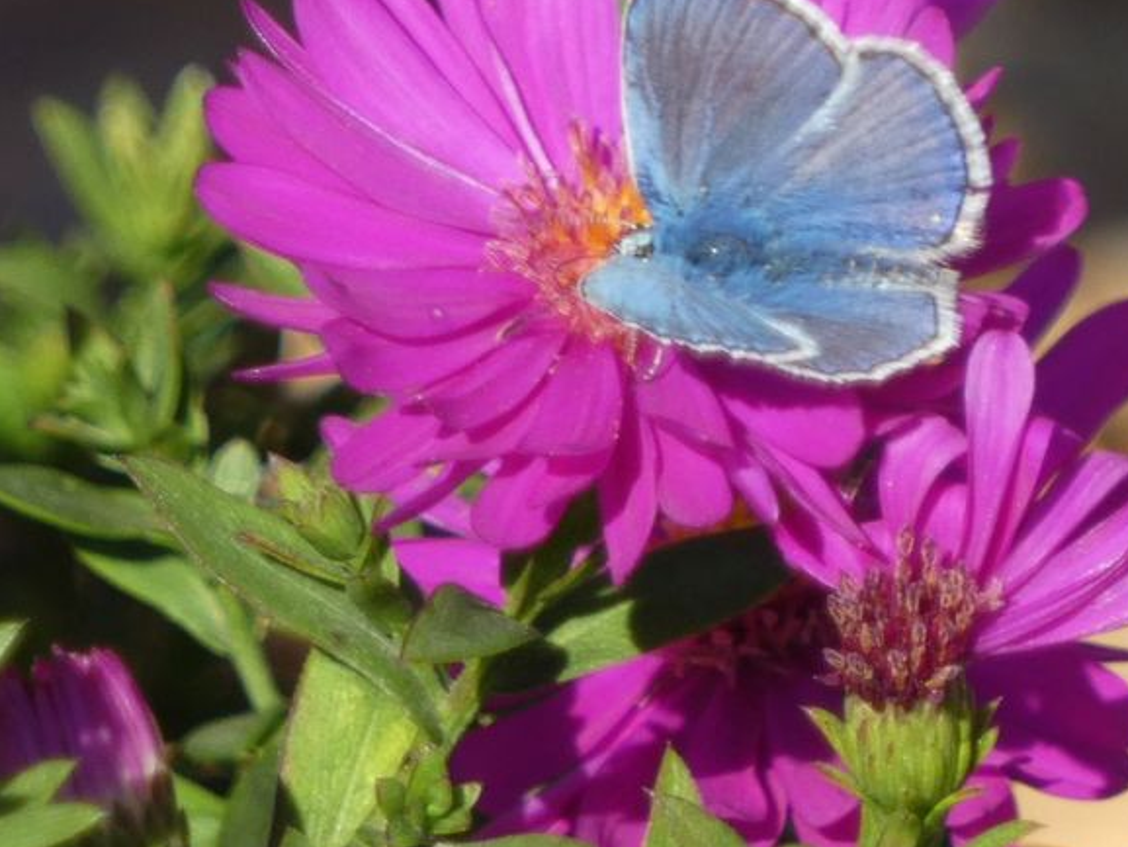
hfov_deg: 1.6
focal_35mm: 1265
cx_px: 736
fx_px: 41230
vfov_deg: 1.2
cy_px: 397
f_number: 5.6
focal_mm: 153.1
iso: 100
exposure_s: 1/125
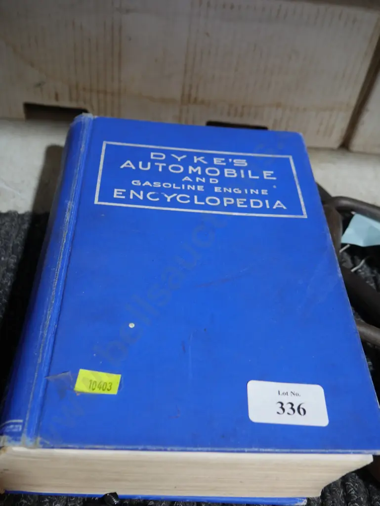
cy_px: 253
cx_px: 190
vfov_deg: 53.9
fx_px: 497
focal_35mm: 34
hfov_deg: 41.8
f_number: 4
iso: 500
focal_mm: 17
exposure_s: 1/60
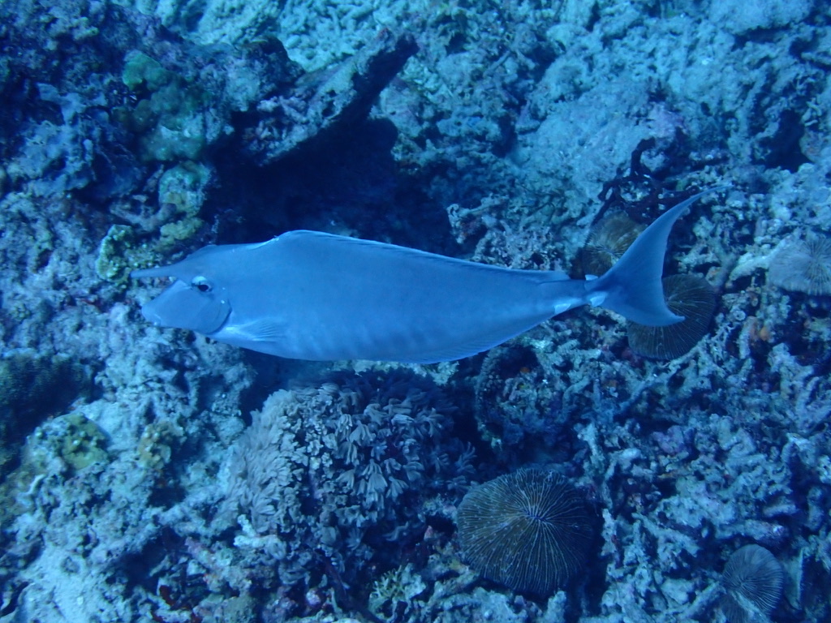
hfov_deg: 23.8
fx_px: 1969
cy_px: 312
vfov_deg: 18.0
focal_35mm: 82
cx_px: 416
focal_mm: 14.62
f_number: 5.6
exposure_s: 1/200
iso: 200
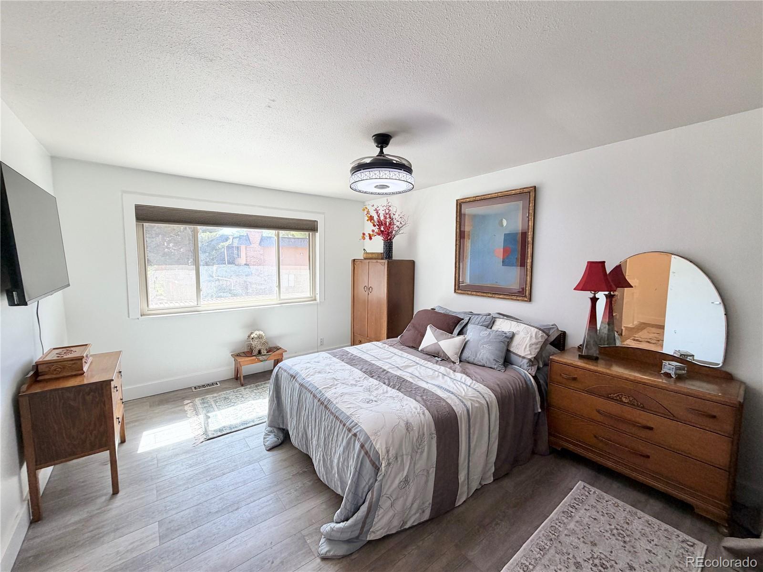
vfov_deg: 85.7
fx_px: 309
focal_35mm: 14
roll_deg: -0.3
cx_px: 382
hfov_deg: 102.1
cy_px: 286
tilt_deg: -5.1
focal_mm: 2.22
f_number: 2.2
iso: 100
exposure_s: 1/121
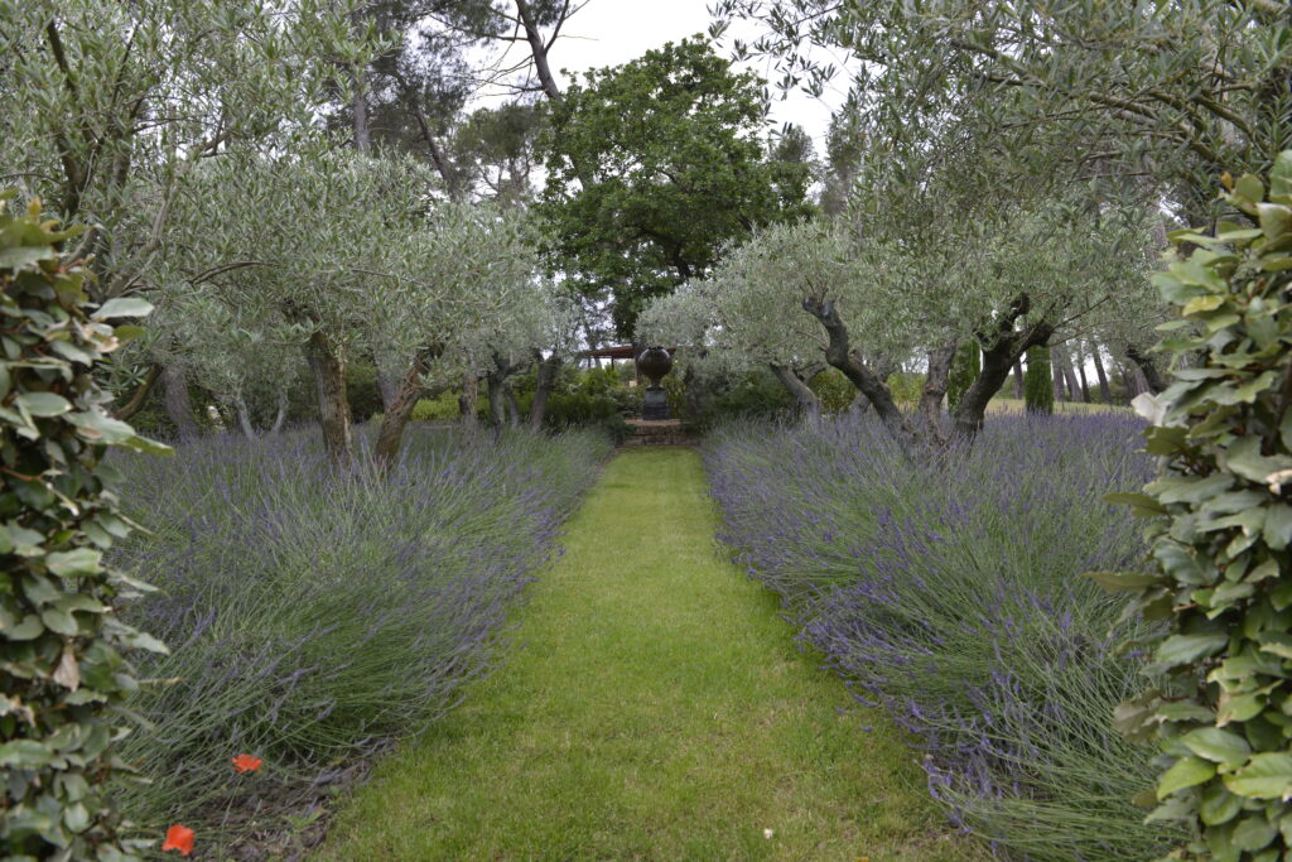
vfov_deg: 53.1
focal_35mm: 24
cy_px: 431
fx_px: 861
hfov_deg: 73.7
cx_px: 646
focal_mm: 24
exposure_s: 1/160
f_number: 6.3
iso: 100
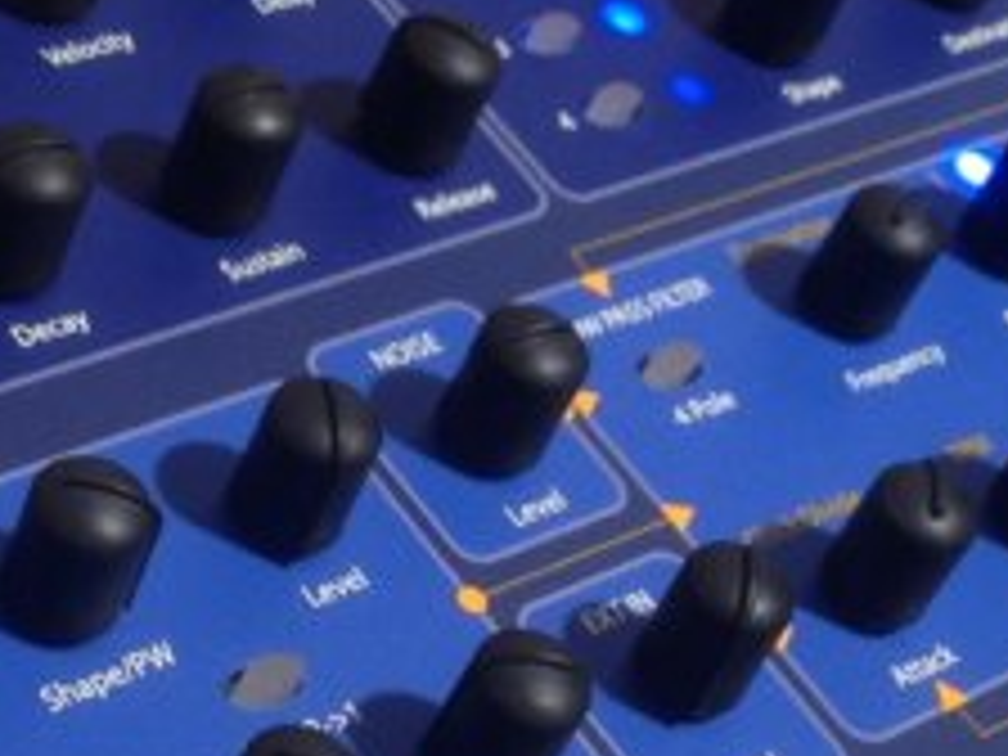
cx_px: 428
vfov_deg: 11.8
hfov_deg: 15.8
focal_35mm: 125
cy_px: 508
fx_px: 3640
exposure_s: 1/30
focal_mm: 4.28
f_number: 2.4
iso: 50
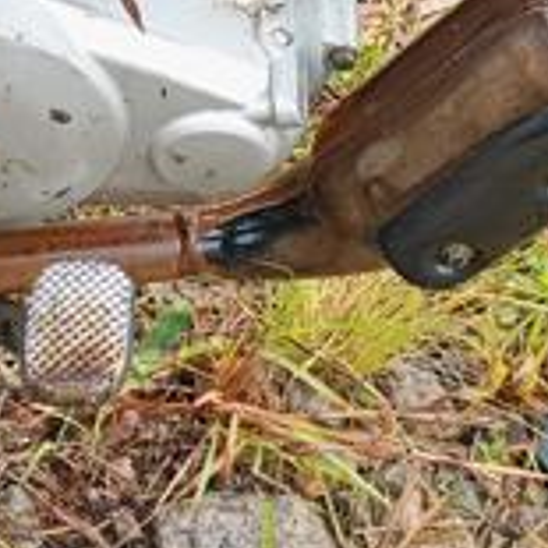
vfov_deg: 17.6
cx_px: 237
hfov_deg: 18.3
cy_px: -67
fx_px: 1702
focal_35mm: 95
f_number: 1.8
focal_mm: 4.81
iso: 211
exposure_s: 1/120
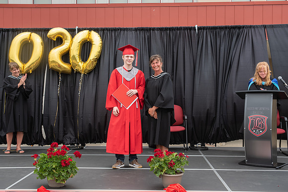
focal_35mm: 55
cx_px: 139
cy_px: 96
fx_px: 439
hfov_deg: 36.3
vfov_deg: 24.7
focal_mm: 52
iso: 500
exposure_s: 1/640
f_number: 5.6
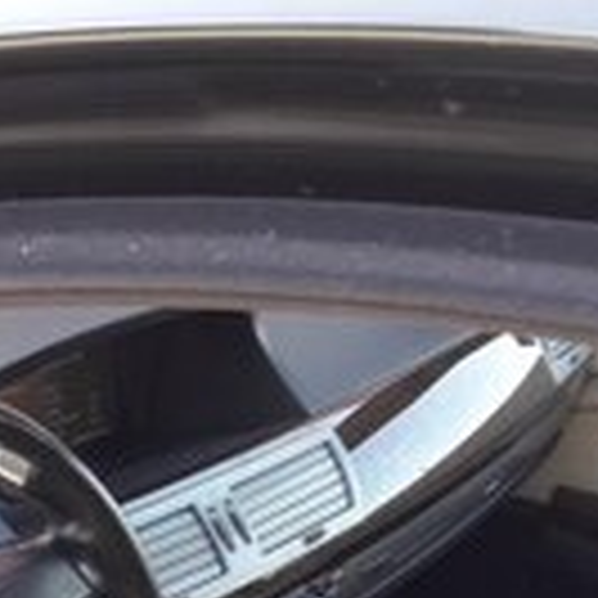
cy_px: 1093
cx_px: 171
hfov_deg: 18.8
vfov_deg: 15.9
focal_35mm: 92
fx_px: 1798
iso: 40
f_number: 1.9
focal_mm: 3.7
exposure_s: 1/33
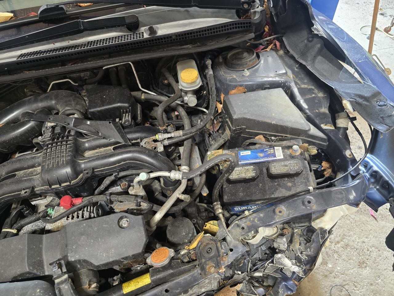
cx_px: 197
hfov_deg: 73.9
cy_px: 148
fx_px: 262
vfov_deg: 58.9
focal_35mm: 23
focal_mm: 6.3
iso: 640
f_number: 1.7
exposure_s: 1/60
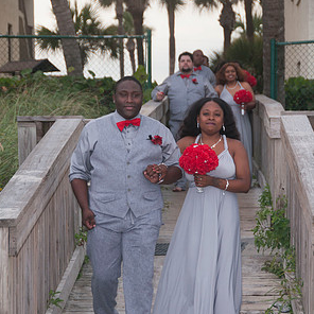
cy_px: 200
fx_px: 1888
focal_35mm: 184
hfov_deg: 9.5
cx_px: 156
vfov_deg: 9.5
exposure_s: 1/125
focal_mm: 95
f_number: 5.6
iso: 200
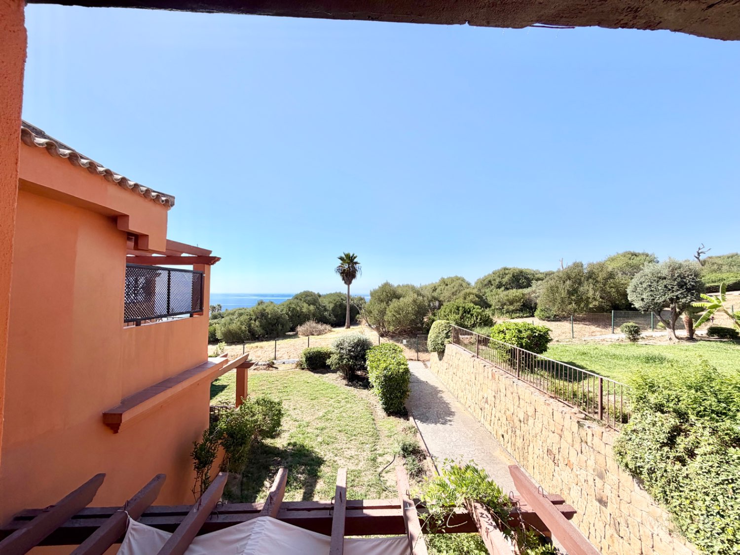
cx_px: 370
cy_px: 278
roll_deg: -0.3
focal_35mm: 14
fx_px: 299
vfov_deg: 85.7
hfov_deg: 102.1
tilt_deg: +2.7
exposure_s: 1/914
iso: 20
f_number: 2.2
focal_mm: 2.22
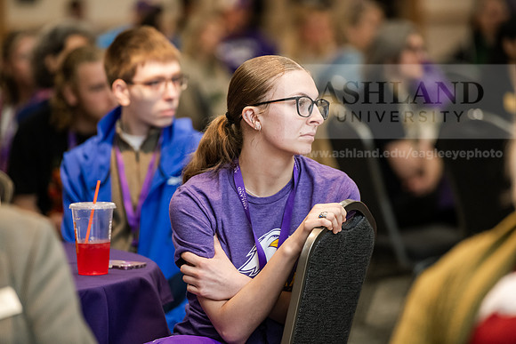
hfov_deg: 10.3
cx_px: 258
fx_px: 2867
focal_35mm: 200
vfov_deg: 6.9
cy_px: 172
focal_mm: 200
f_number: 3.2
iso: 2000
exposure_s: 1/200
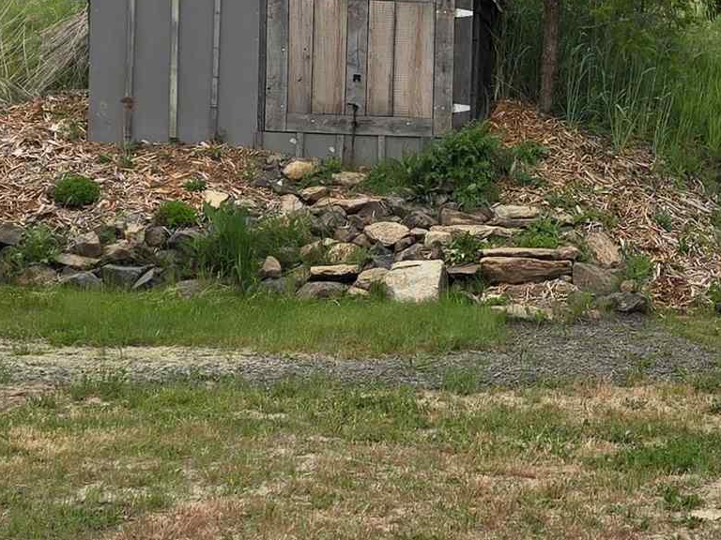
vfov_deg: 16.1
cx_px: 626
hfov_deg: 20.9
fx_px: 1916
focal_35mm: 92
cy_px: 262
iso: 25
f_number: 1.8
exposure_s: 1/1332
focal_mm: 5.4
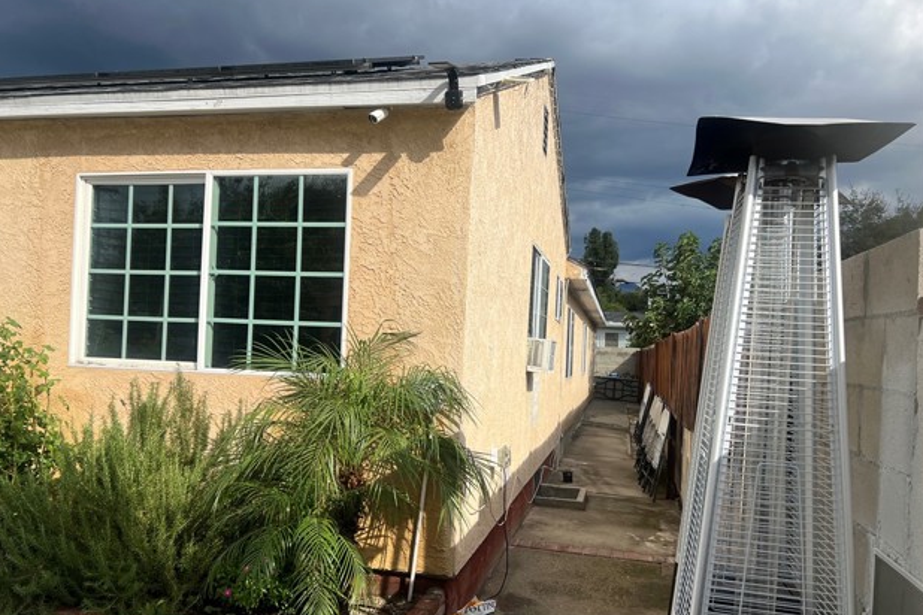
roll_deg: -2.1
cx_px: 453
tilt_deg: +2.0
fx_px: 718
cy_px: 343
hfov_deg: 65.5
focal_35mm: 28
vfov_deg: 46.3
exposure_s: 1/4274
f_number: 1.5
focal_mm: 5.7
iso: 50
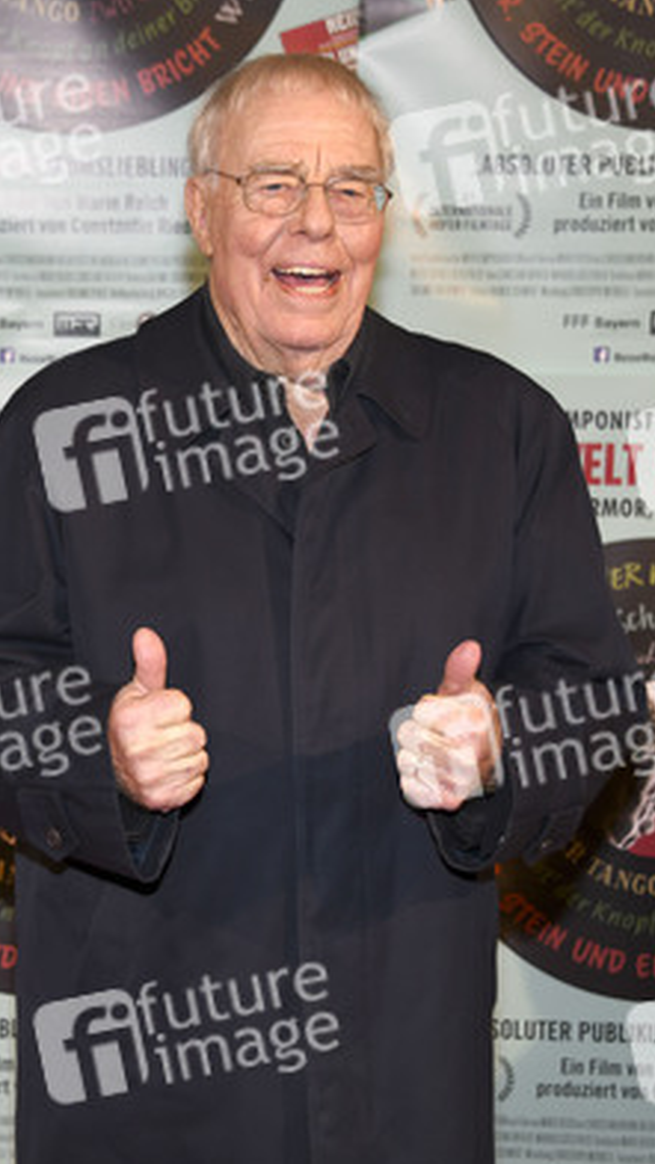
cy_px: 589
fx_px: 2038
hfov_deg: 18.2
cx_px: 273
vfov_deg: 31.9
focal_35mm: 66
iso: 500
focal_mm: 62
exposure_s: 1/160
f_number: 6.3
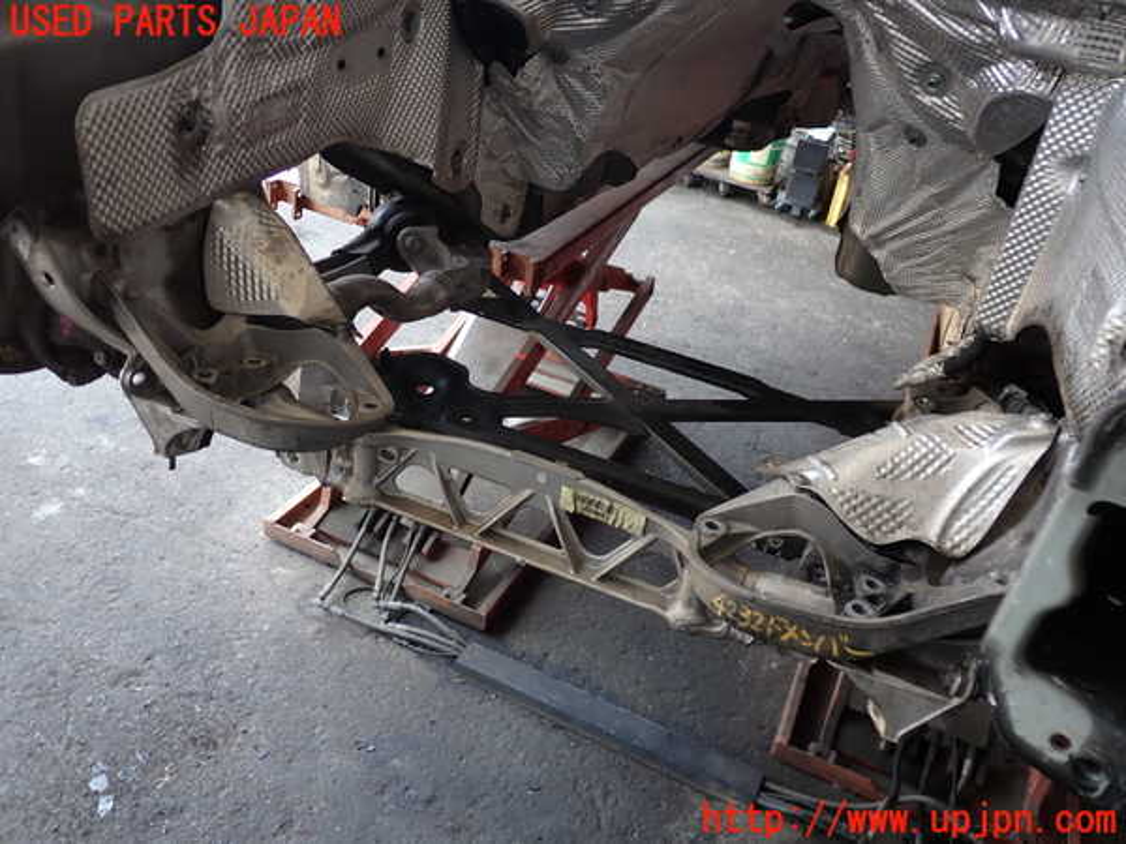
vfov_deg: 46.8
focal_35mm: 30
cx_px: 563
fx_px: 976
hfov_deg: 60.0
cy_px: 422
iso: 100
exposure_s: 1/60
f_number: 2.3
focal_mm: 5.4
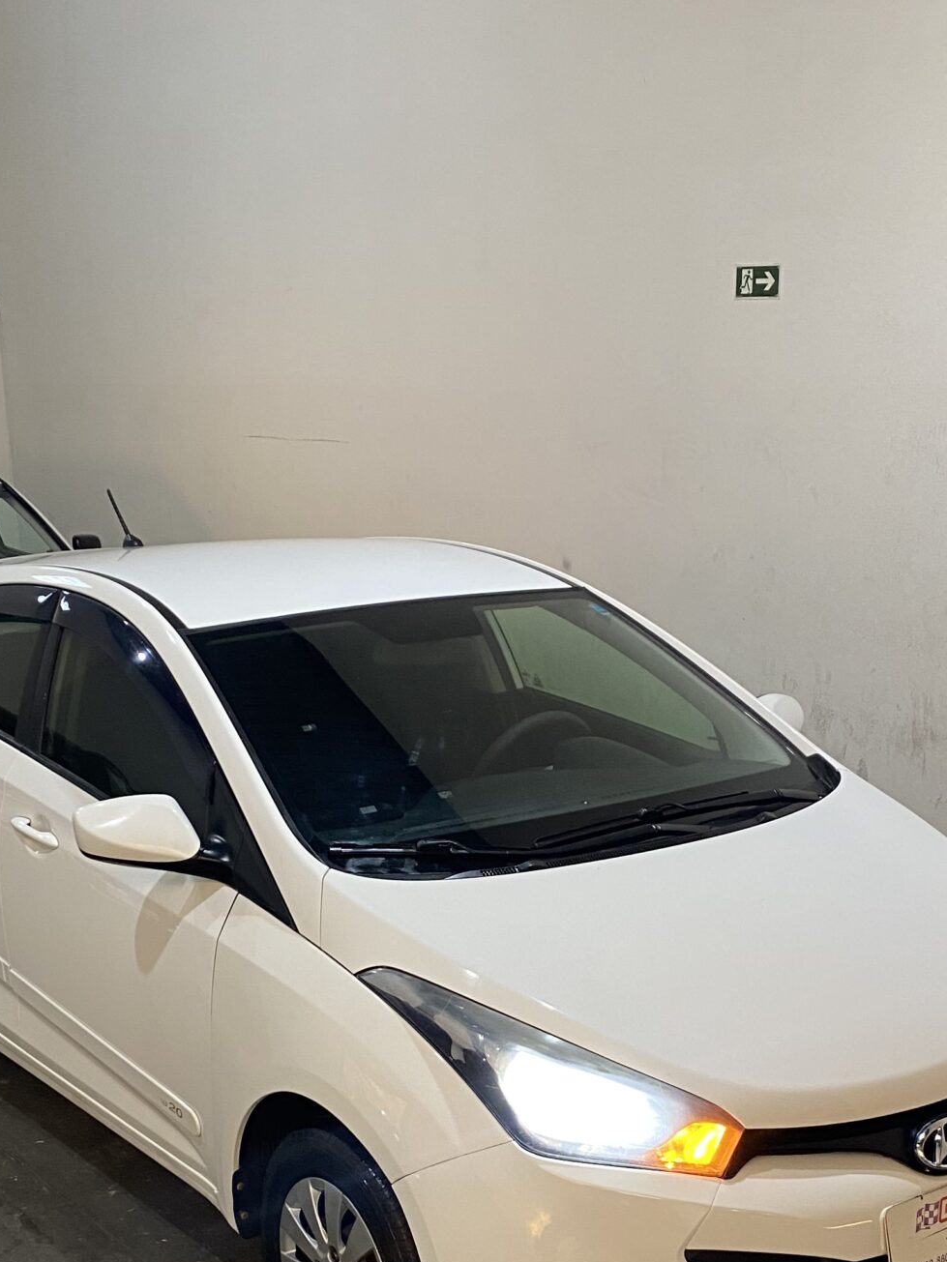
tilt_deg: -16.5
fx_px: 1860
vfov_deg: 36.4
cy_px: 975
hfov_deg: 28.6
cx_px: 436
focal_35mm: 51
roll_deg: +2.6
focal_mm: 4.25
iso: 160
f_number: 1.8
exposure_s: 1/60
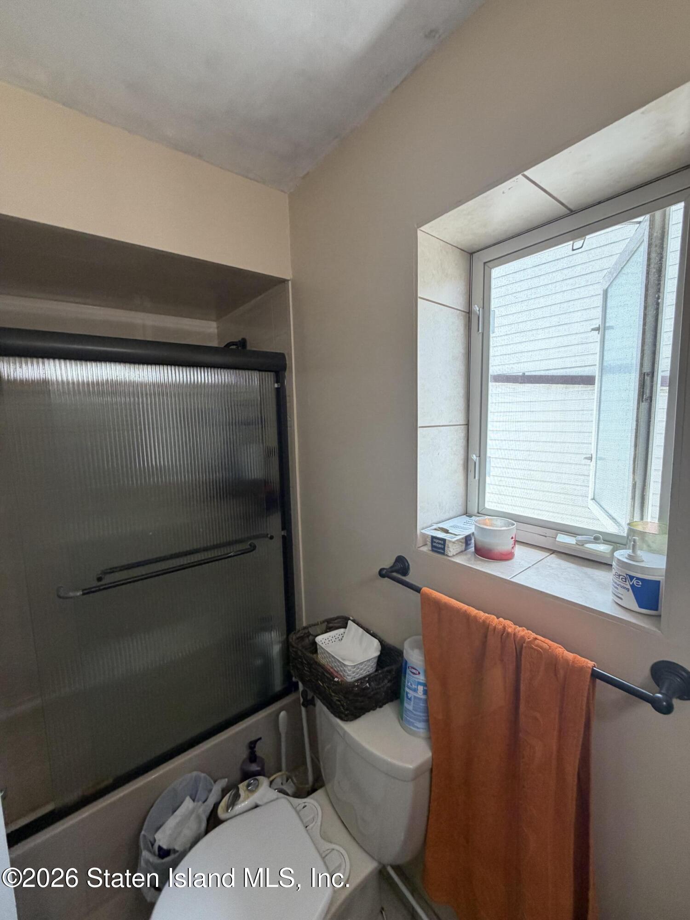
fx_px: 372
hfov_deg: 85.7
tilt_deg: -5.6
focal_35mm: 14
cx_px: 345
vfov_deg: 102.1
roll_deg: +1.8
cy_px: 460
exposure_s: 1/120
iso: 200
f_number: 2.2
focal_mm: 2.22
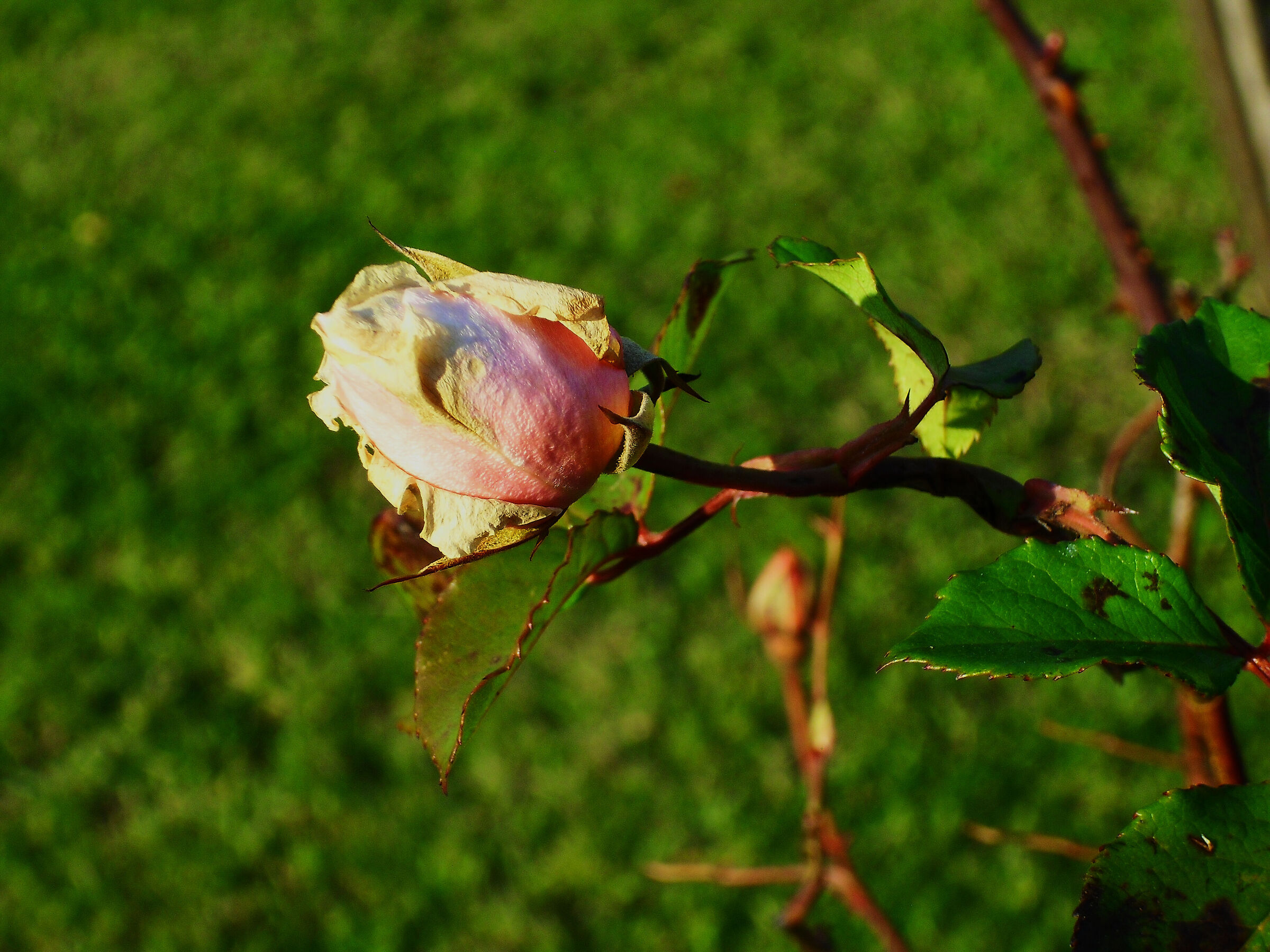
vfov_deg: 13.1
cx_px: 635
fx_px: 4146
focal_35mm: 113
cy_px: 476
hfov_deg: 17.4
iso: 100
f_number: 5.2
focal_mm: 18.6
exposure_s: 1/250
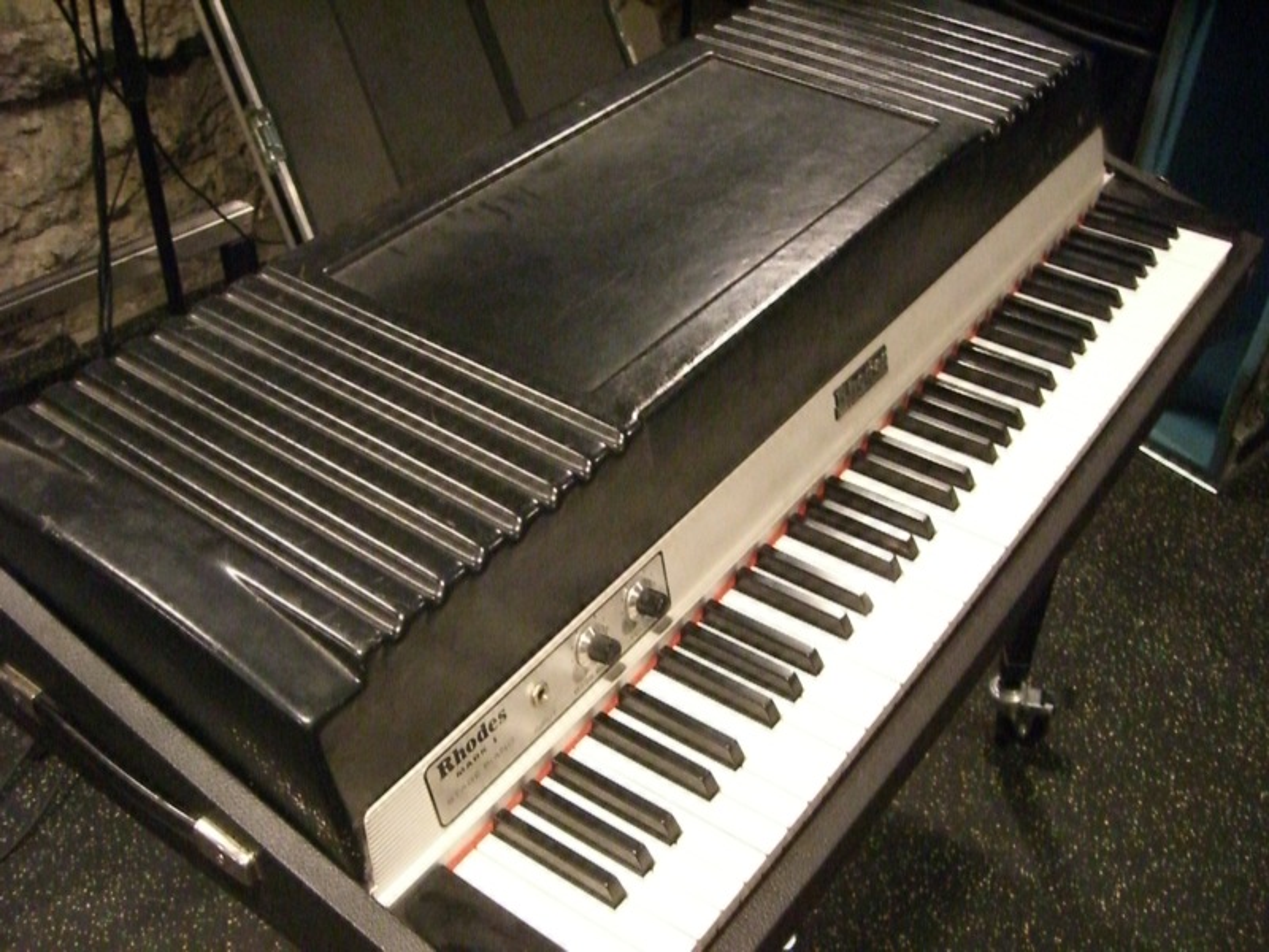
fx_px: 1393
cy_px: 476
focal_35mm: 38
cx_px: 634
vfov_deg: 37.7
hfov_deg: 49.0
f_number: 2.7
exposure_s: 1/15
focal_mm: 6.2
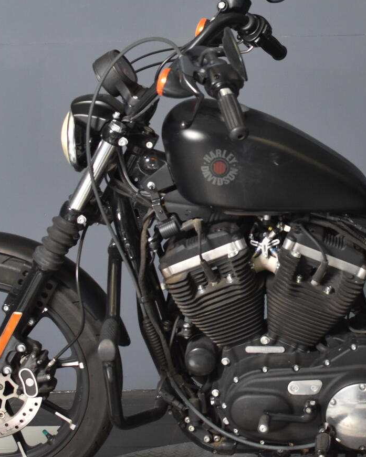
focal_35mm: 113
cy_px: 169
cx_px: 317
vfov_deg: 17.0
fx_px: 1531
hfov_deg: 13.5
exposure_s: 1/160
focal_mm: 35
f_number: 4.5
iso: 800
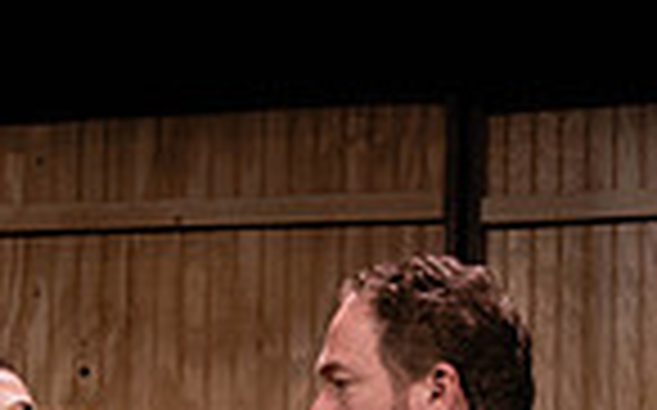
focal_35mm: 279
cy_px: 629
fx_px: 4992
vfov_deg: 4.7
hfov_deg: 7.4
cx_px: -243
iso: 4000
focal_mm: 63
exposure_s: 1/400
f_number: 5
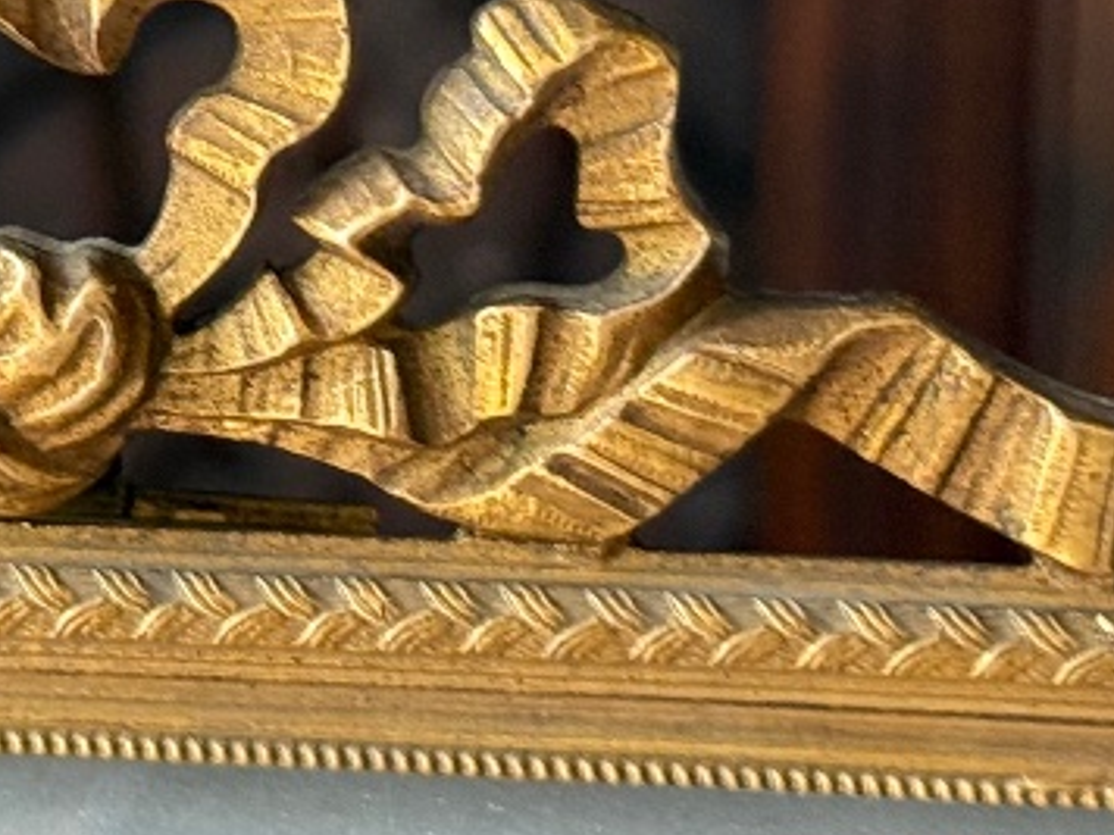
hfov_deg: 12.0
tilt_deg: -9.2
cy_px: 47
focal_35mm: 162
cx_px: -97
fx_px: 5213
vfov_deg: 9.1
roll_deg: -0.3
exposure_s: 1/49
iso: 250
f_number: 1.78
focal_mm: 6.76
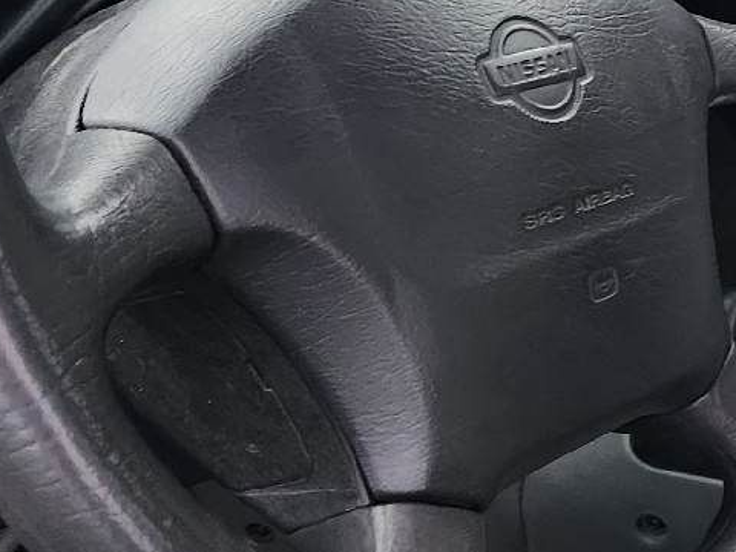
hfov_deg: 19.1
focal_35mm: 92
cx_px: 1055
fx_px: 1956
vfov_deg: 15.8
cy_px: 11
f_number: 1.8
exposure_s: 1/182
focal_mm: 5.4
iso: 160
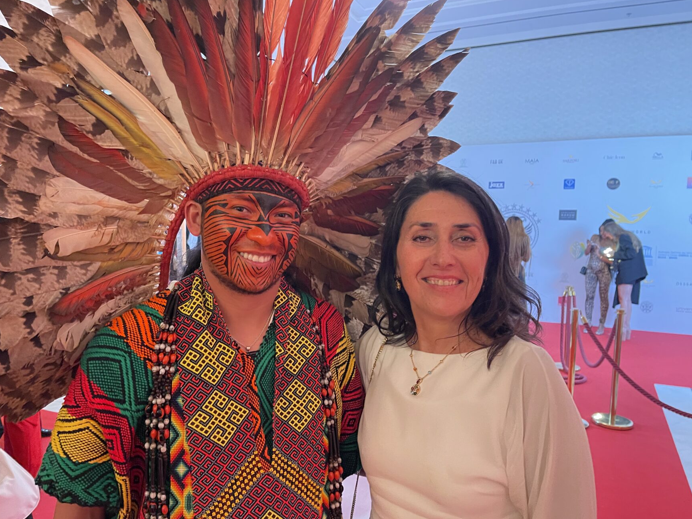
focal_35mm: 27
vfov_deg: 51.4
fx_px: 540
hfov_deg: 65.3
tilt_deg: -5.8
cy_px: 264
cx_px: 335
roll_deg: -1.4
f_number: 1.6
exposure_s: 1/33
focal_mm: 5.1
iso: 640
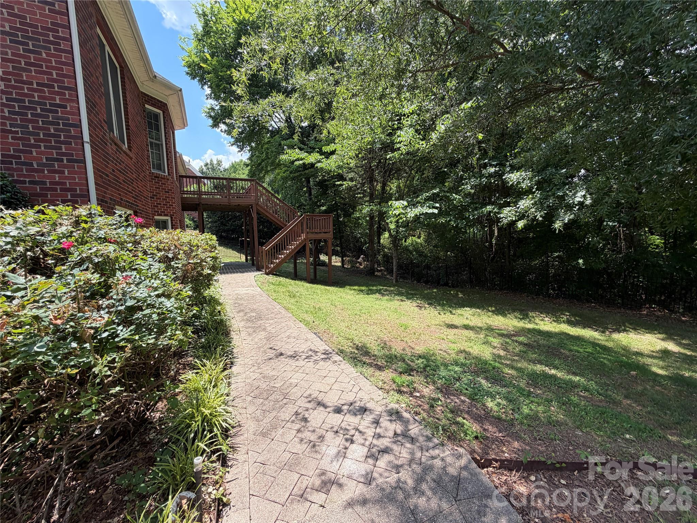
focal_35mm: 14
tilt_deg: -6.2
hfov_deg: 102.1
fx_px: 282
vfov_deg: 85.7
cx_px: 348
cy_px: 262
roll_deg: +1.7
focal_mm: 2.22
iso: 50
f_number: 2.2
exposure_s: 1/502
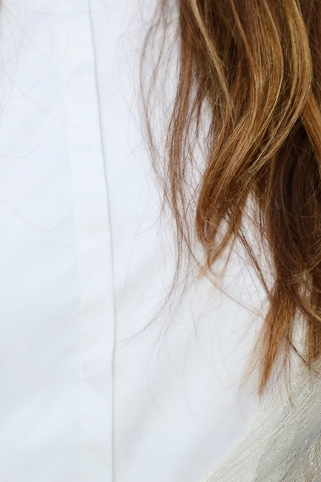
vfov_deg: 2.5
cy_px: -167
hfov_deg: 1.7
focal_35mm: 832
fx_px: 11133
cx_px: 80
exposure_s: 1/320
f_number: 2.8
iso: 500
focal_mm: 300
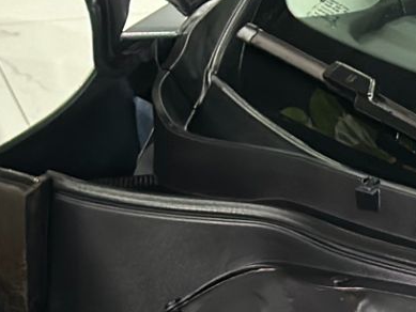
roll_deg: +0.3
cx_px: 509
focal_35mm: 237
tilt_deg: -26.2
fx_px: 2849
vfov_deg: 6.1
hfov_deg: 8.3
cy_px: 586
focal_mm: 6.86
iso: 250
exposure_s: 1/60
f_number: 1.78
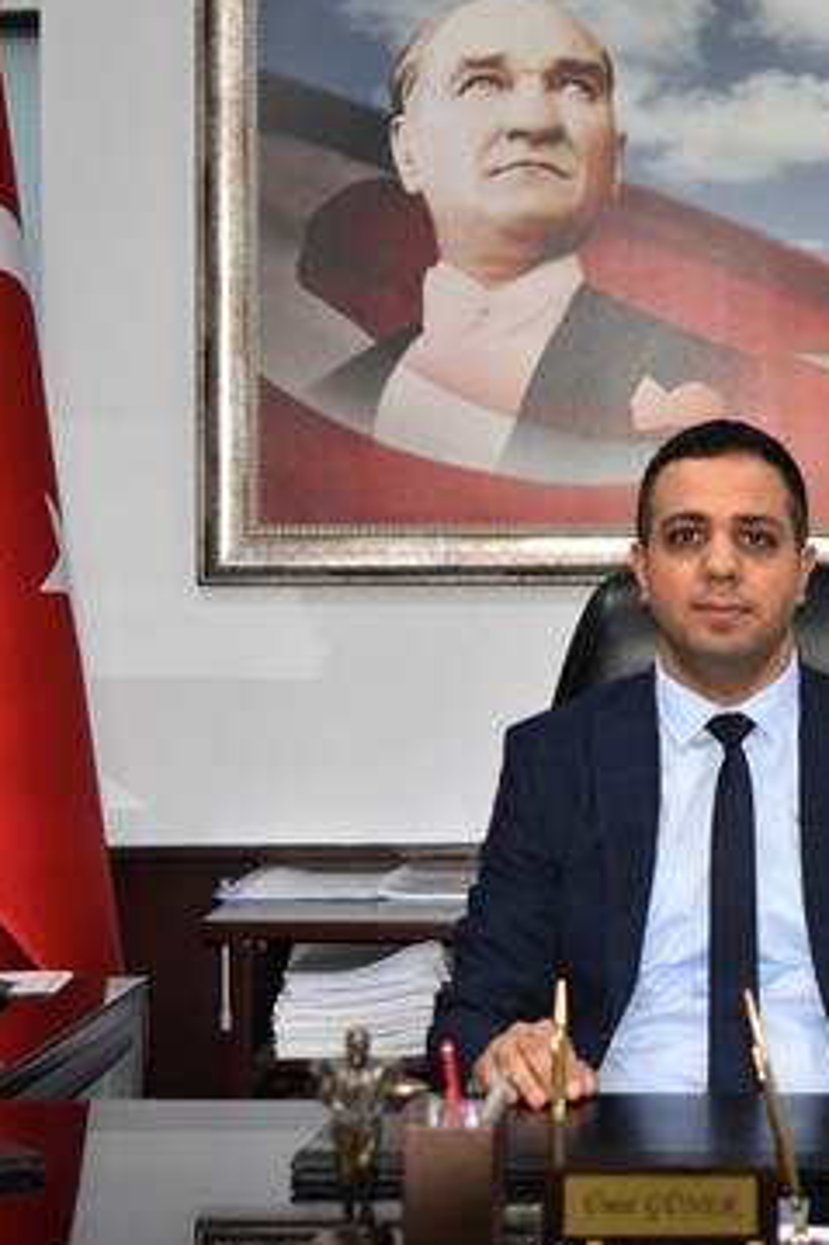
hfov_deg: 16.3
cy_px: 591
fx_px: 2866
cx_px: 711
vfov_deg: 24.5
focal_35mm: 83
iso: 400
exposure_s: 1/125
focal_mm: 31
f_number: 2.8
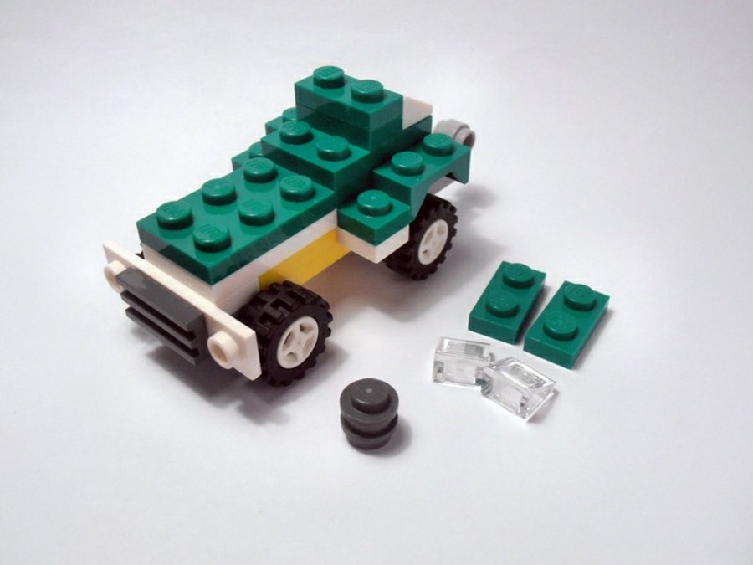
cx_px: 376
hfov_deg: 50.1
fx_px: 805
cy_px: 282
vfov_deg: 38.7
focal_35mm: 37
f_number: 3.9
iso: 80
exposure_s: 1/80
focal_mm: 6.61
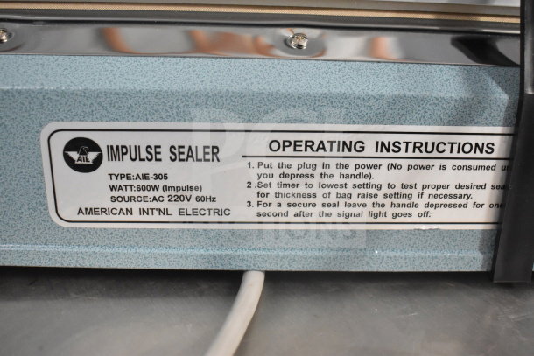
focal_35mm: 39
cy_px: 178
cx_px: 267
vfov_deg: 34.2
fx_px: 579
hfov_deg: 49.5
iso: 4500
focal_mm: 26
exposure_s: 1/40
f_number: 4
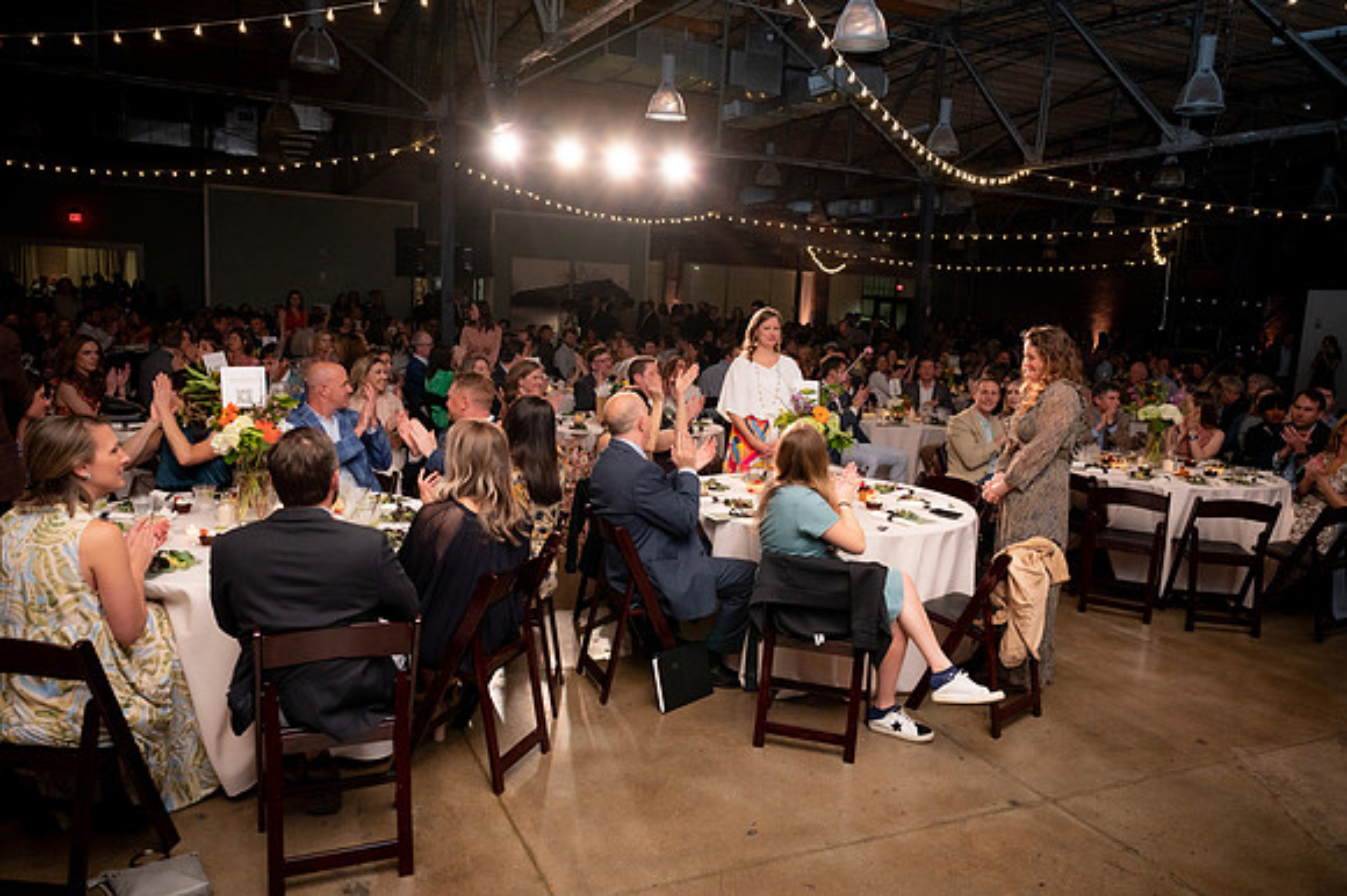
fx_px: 969
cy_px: 448
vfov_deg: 49.6
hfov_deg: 69.6
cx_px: 674
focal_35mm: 26
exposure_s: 1/200
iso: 1600
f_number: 3.5
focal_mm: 24
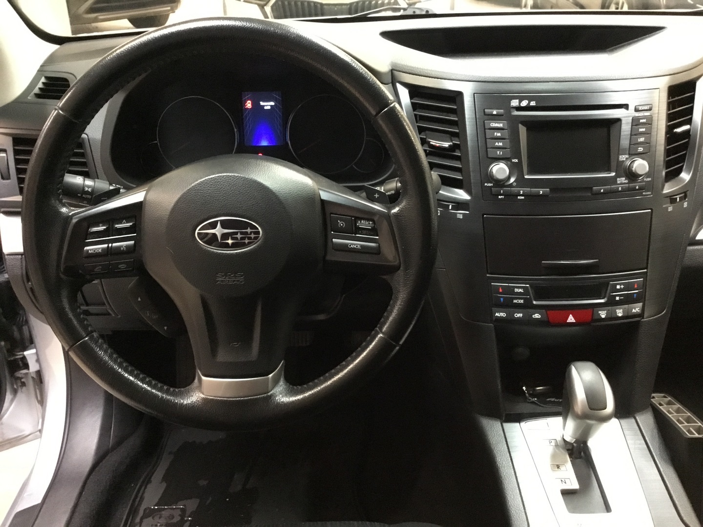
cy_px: 264
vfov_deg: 45.4
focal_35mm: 31
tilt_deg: -28.9
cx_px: 352
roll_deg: +1.5
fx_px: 630
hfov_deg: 58.4
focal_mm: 3.3
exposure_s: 1/17
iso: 400
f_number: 2.4
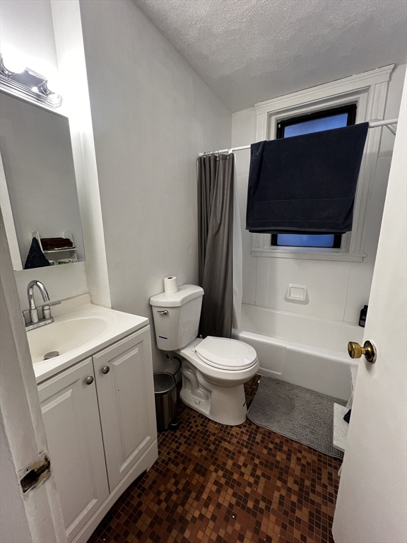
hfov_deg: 89.9
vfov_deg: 106.2
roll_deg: +1.3
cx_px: 204
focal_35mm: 13
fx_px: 204
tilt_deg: -11.3
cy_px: 272
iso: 200
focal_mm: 1.57
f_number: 1.8
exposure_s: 1/120
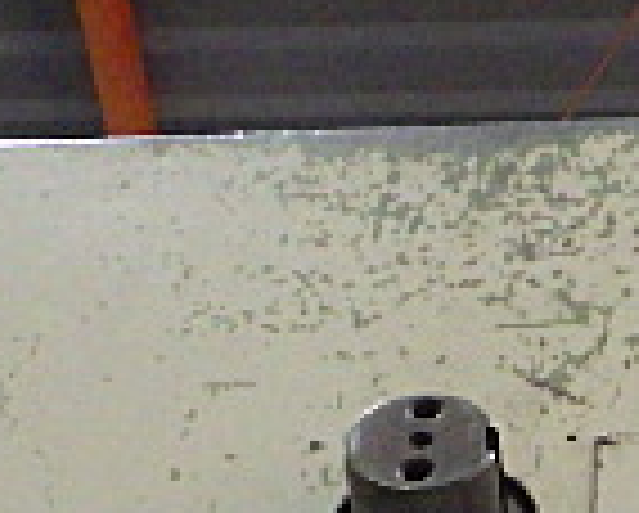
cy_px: 734
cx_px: 544
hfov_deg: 15.5
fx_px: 2329
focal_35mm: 123
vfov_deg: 12.1
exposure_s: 1/45
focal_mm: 5
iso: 500
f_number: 3.5
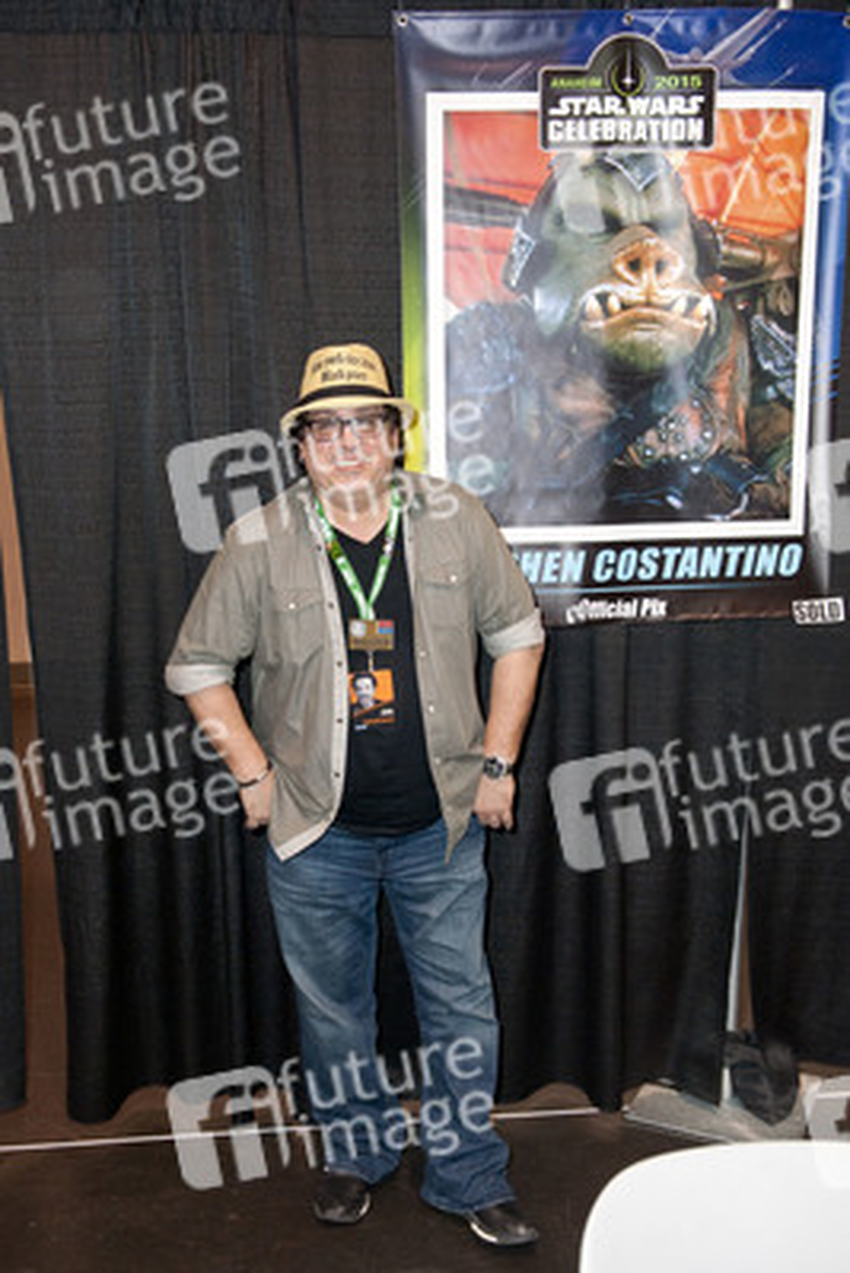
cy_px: 636
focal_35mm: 32
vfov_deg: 58.7
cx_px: 425
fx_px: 1132
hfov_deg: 41.1
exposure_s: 1/400
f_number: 4
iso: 640
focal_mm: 32
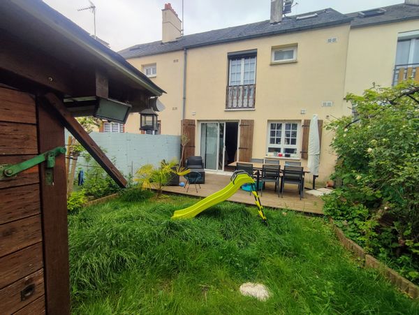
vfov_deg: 78.2
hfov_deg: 94.5
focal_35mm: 16
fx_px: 194
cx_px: 210
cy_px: 158
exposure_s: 1/997
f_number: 2.2
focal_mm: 1.65
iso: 50
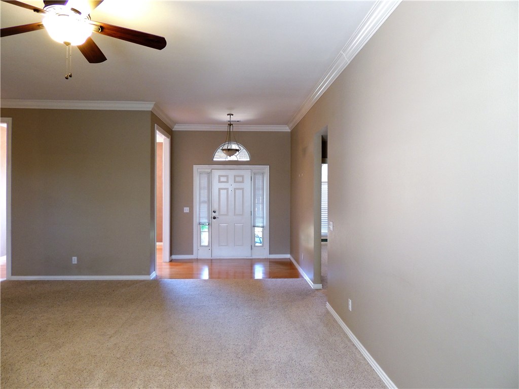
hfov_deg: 71.6
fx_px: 360
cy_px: 194
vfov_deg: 56.8
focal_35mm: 24
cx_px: 260
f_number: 3
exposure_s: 1/13
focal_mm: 4.3
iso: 400
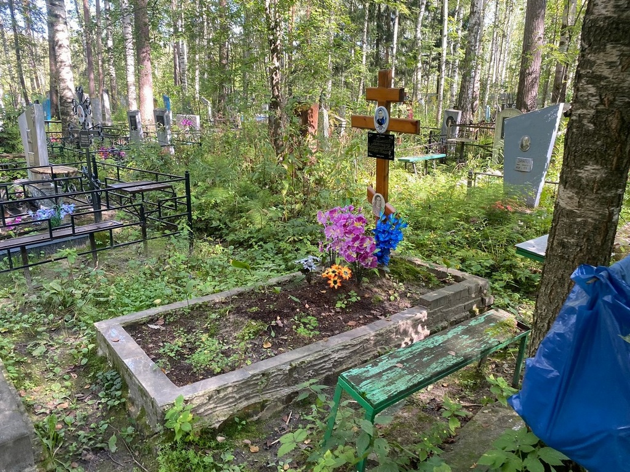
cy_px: 236
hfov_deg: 67.3
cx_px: 315
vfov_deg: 53.1
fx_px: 473
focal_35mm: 26
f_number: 1.8
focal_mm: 4.25
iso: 80
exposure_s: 1/121
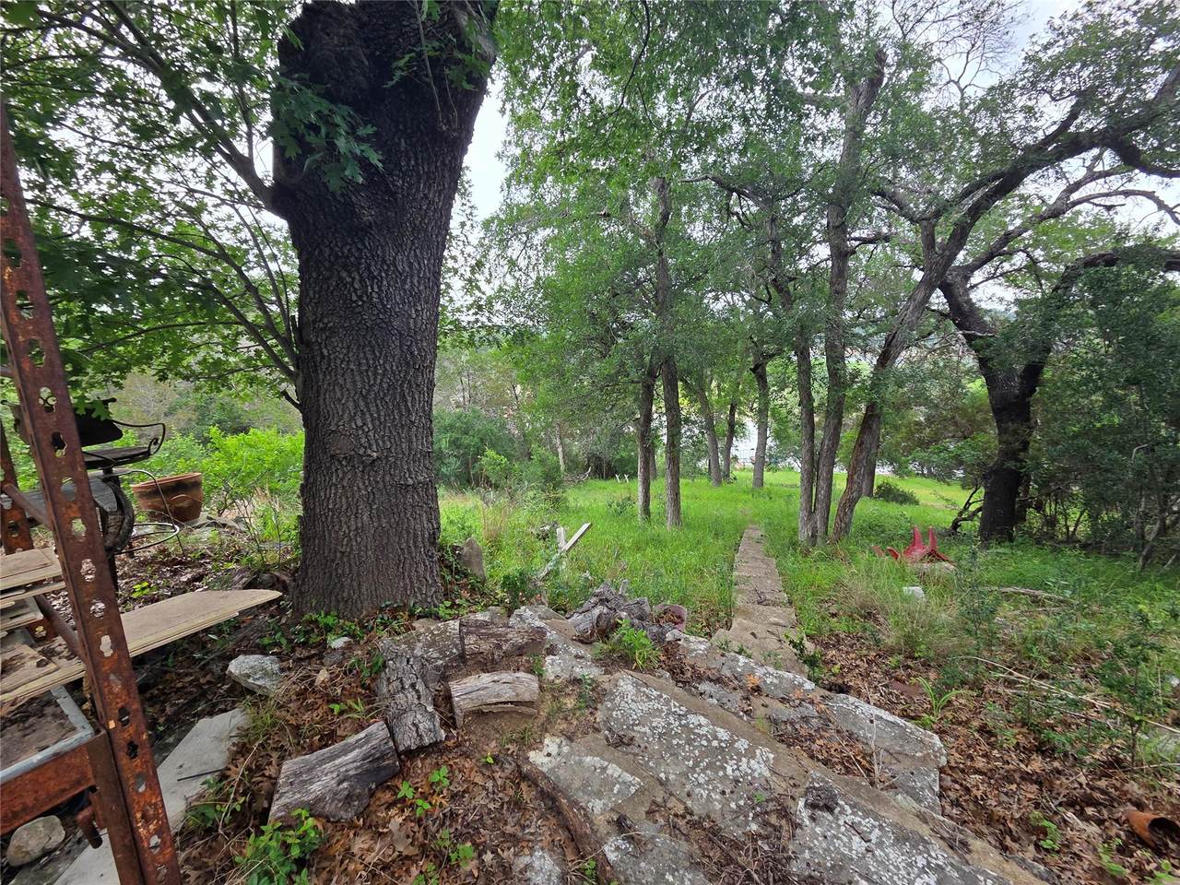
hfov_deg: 106.2
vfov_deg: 89.9
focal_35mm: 13
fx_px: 443
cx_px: 590
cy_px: 442
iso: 50
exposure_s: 1/163
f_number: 2.2
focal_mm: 2.2
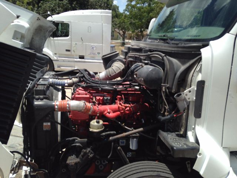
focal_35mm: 33
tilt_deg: -17.4
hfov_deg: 55.4
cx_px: 118
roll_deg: -3.0
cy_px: 89
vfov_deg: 42.9
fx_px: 226
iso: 50
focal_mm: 4.12
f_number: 2.4
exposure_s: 1/1085
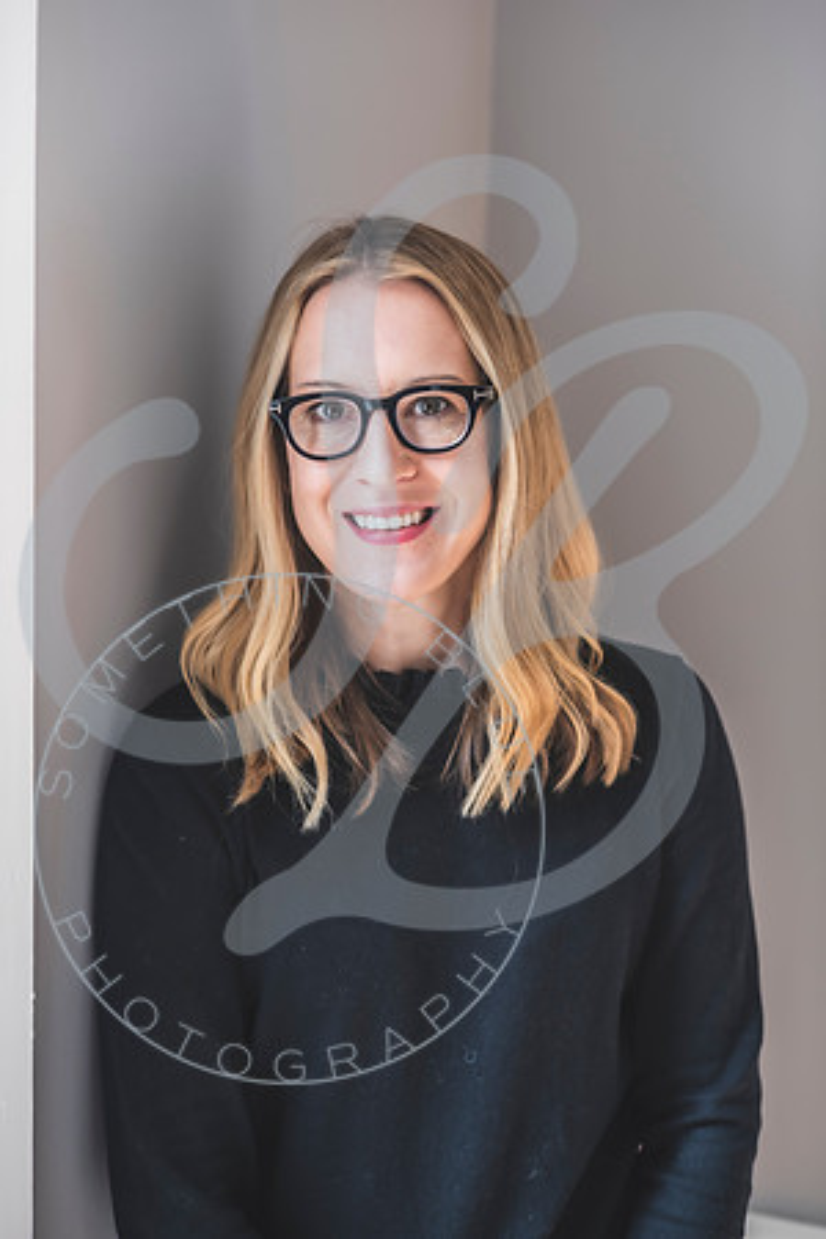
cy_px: 620
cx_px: 413
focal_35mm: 85
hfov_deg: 16.1
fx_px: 2925
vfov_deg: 23.9
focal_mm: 85
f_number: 2.8
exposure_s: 1/125
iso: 100
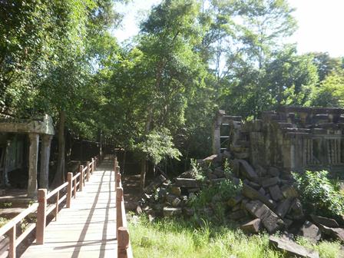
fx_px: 258
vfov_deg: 53.1
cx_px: 172
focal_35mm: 26
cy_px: 129
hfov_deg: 67.3
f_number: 2.6
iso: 100
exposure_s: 1/320
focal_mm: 4.65
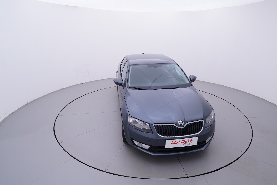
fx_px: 173
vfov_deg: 56.2
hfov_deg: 77.3
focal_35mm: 22
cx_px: 138
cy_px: 92
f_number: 5
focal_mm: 15
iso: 200
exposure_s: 1/80
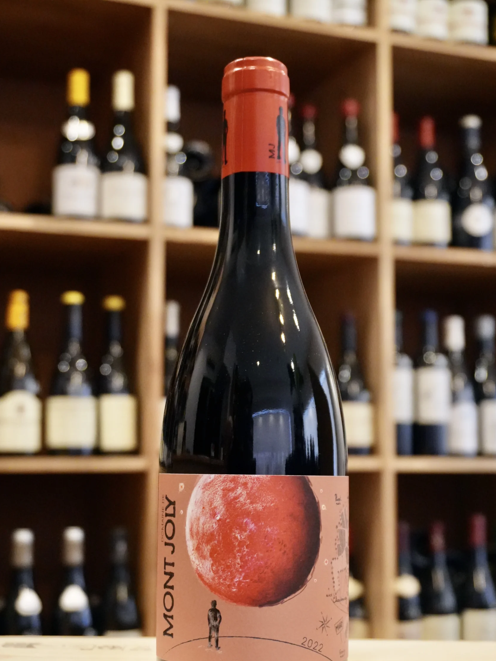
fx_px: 1042
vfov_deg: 35.2
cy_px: 371
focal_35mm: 55
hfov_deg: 26.8
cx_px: 249
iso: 5000
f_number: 5
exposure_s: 1/60
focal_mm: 33
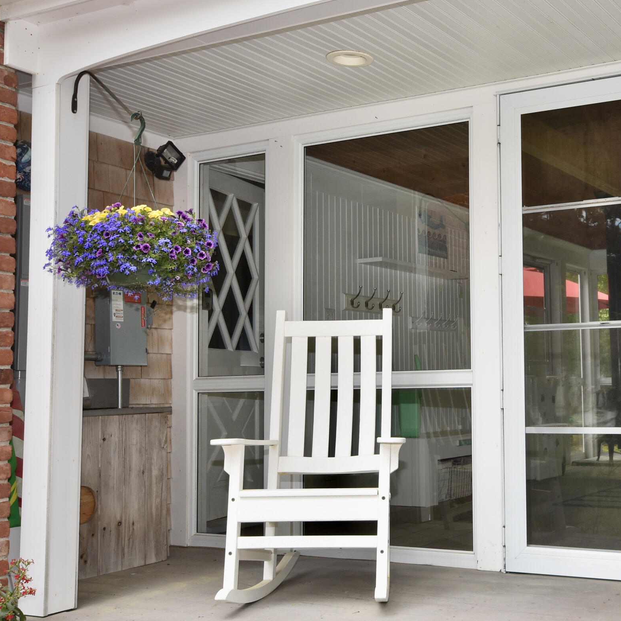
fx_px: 995
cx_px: 503
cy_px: 308
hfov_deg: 33.6
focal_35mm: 49
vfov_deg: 34.7
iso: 200
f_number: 5.6
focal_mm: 20
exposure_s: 1/125
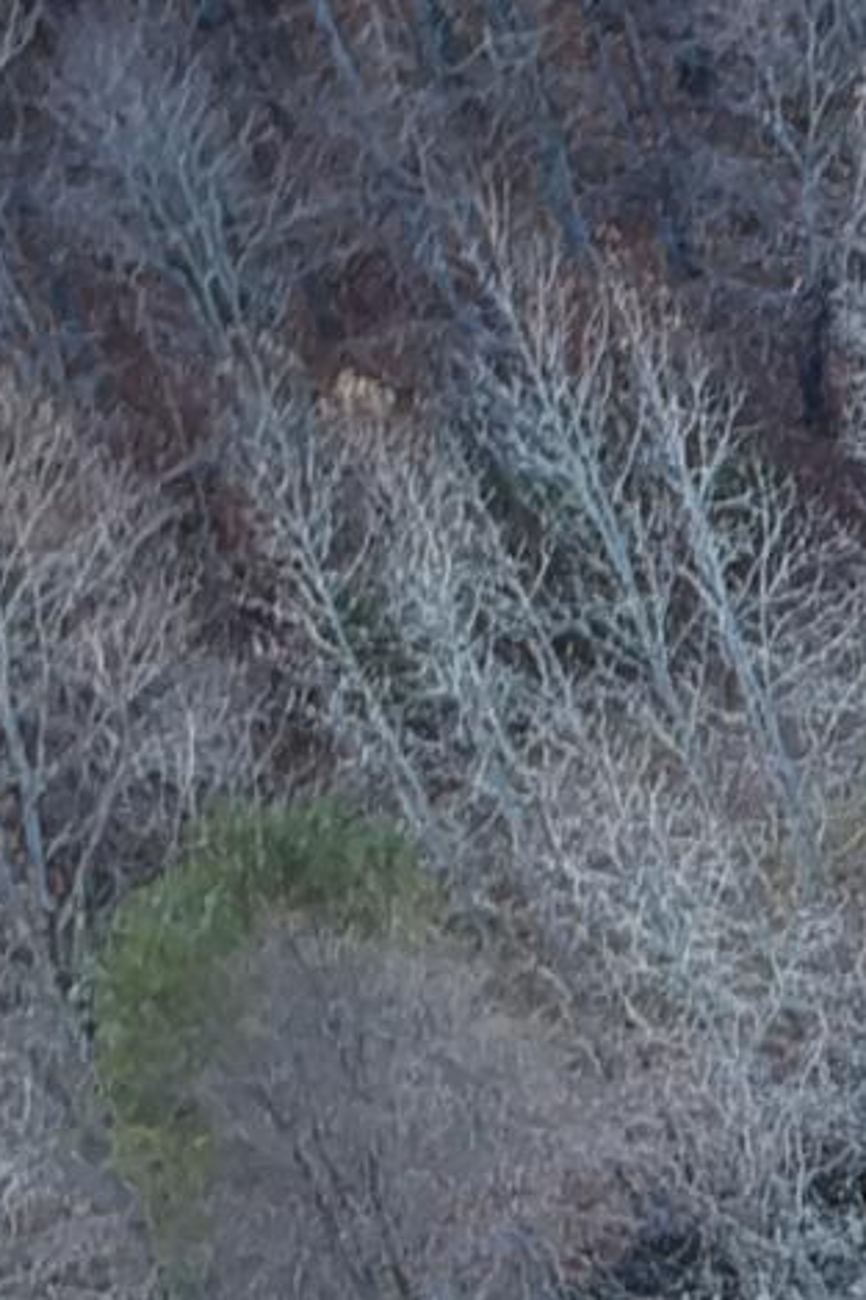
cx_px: 3624
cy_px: 2027
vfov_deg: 11.8
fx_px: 5994
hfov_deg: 6.4
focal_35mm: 166
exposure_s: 1/120
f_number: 2.6
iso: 100
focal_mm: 4.49
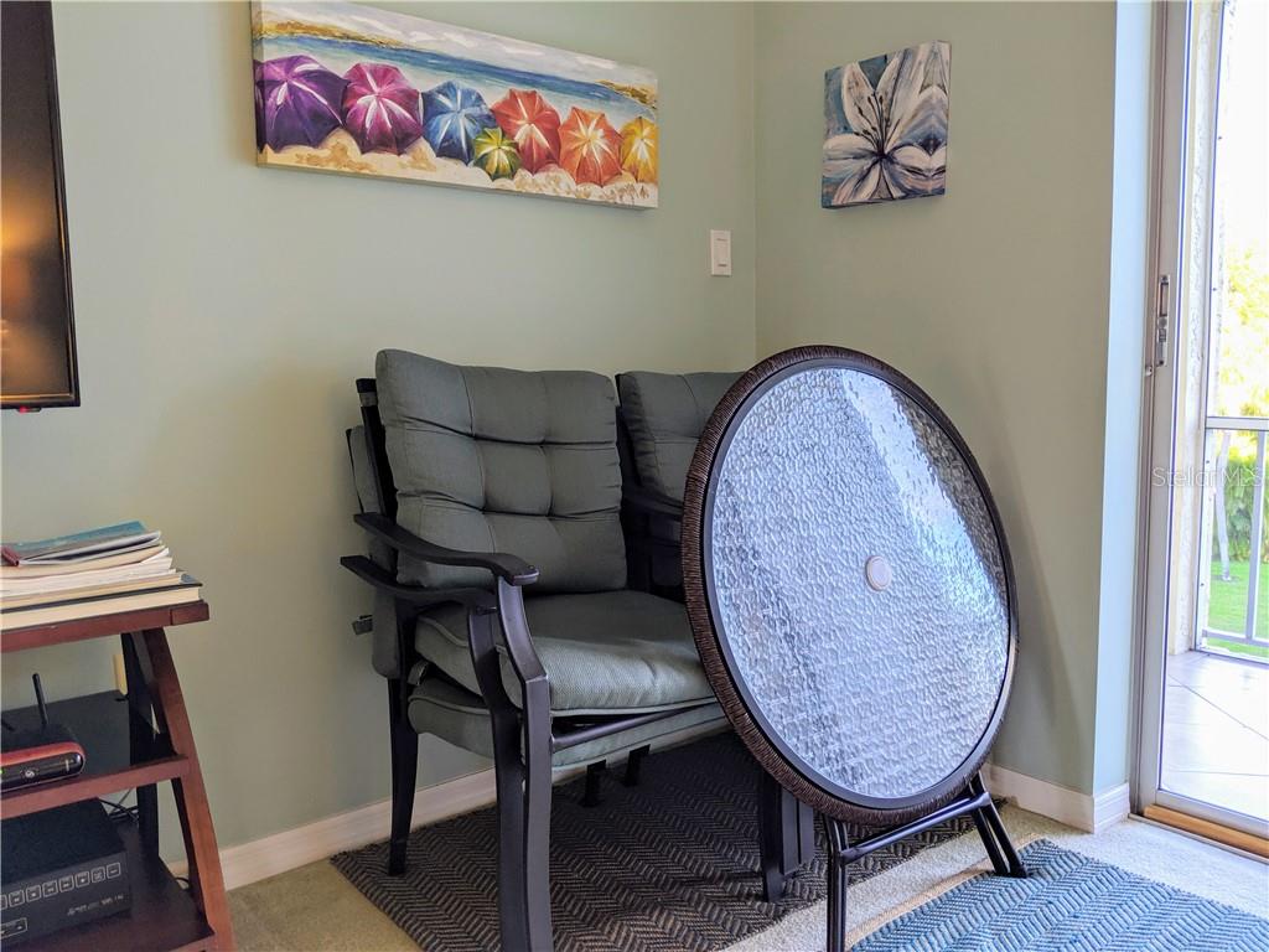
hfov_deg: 65.3
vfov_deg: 51.4
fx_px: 990
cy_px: 476
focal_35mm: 27
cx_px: 634
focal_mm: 4.44
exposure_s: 1/59.9
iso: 66
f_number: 1.8
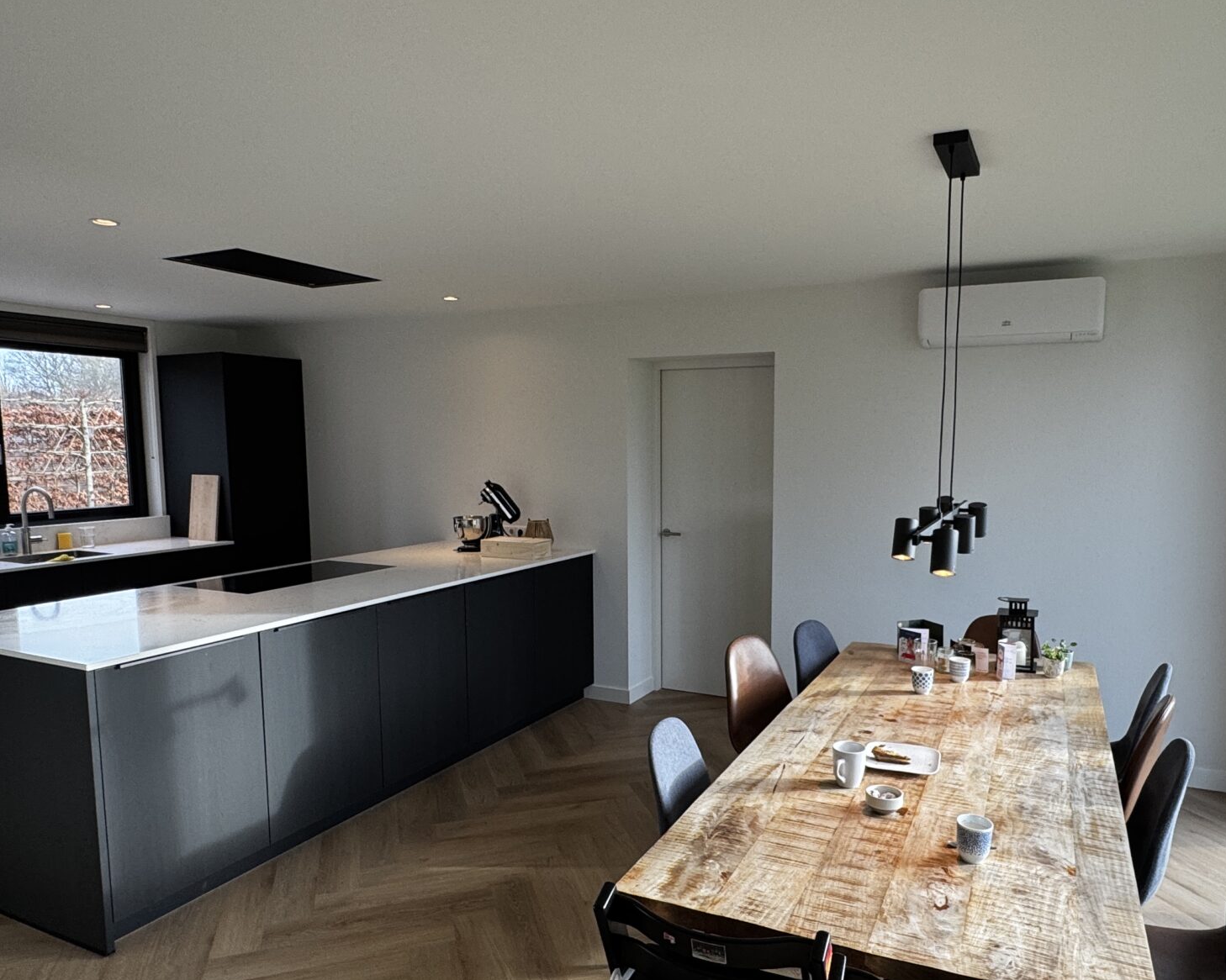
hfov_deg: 70.1
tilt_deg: -6.6
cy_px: 533
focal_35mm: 24
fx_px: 871
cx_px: 673
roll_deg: -0.1
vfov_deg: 58.7
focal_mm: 2.22
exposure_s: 1/100
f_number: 2.2
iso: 125
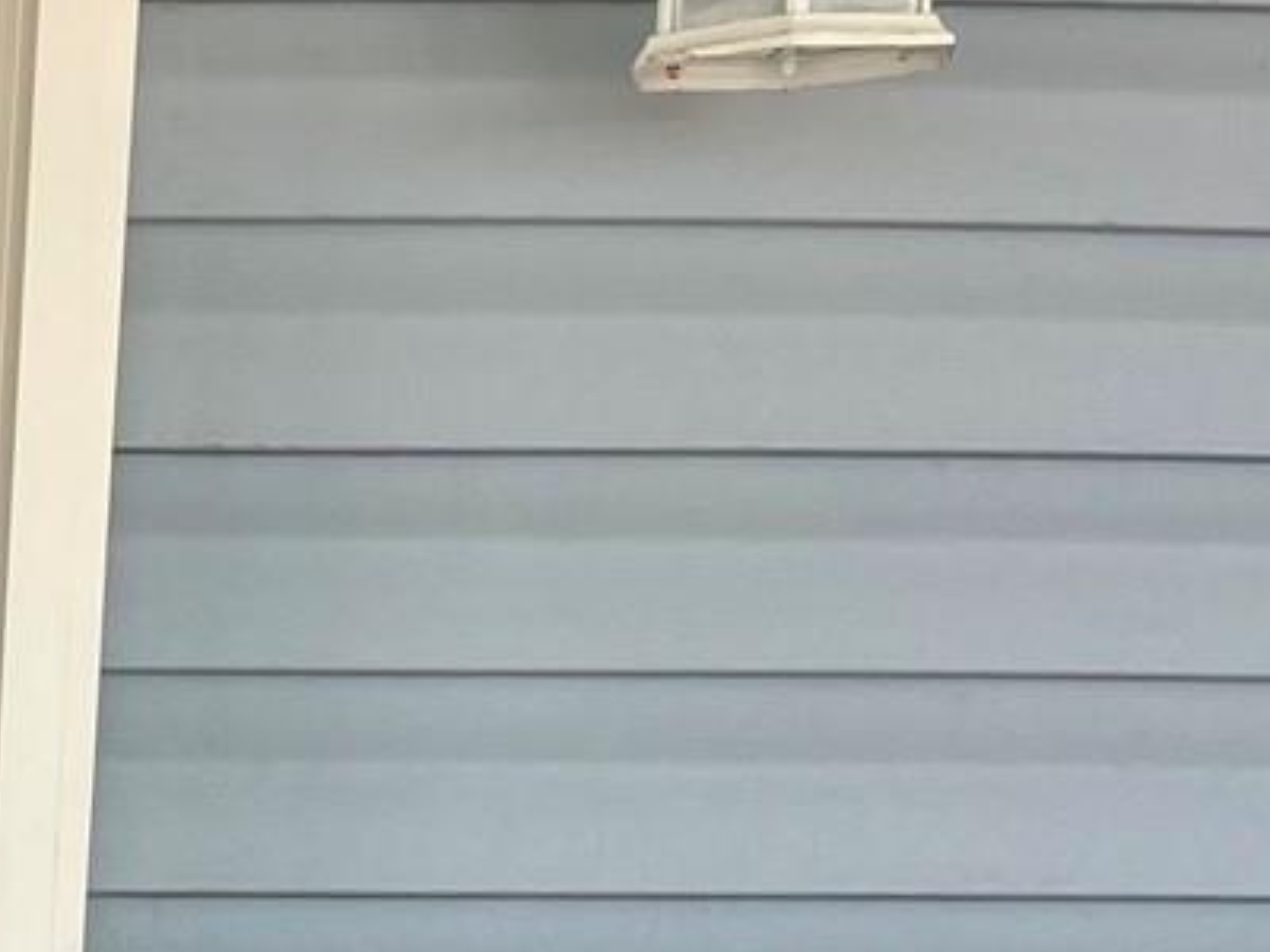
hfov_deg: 15.4
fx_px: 3816
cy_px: 1365
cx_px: -1219
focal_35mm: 104
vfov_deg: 13.5
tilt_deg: -7.8
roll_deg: -0.7
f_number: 1.6
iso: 50
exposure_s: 1/369
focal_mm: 5.1
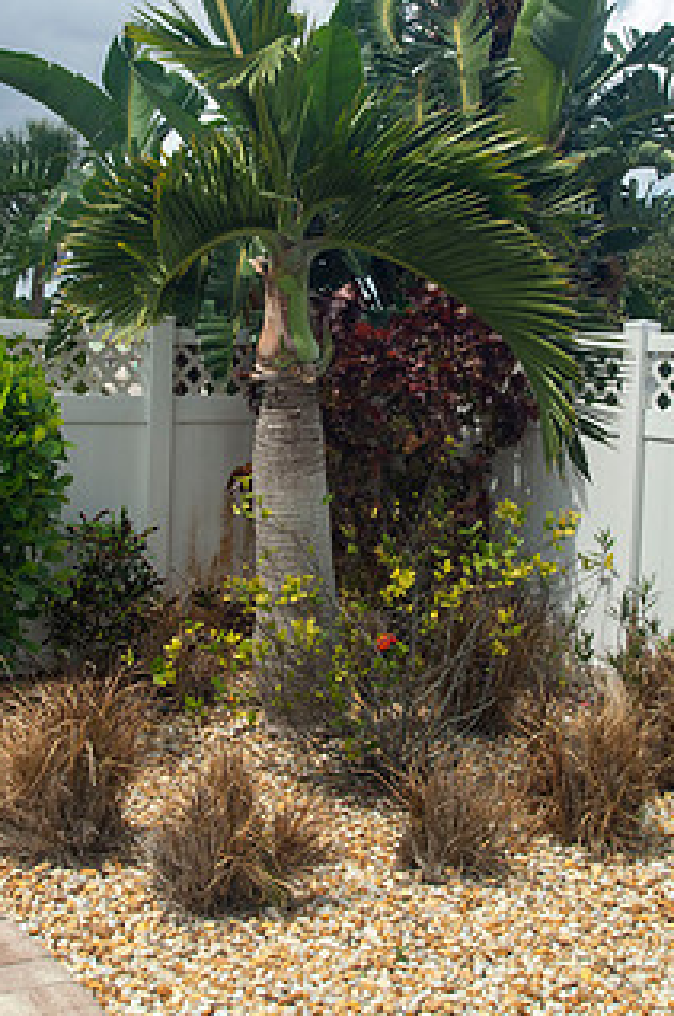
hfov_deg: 26.4
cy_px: 329
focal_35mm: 51
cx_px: 289
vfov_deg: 38.4
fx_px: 1437
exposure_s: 1/640
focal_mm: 24
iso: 800
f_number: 13
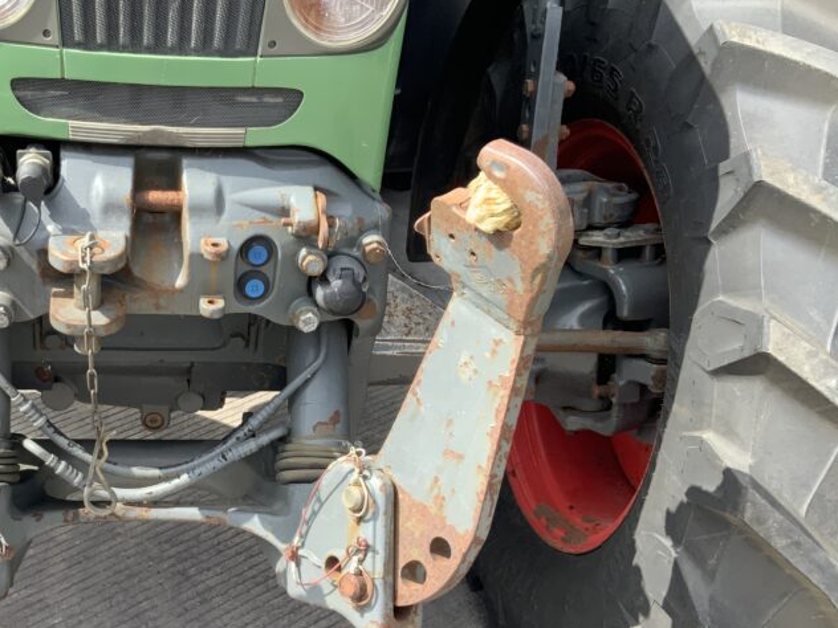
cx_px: 200
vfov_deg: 30.8
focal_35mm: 47
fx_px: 1138
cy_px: 378
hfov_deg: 39.3
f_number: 1.8
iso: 16
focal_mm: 3
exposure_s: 1/333
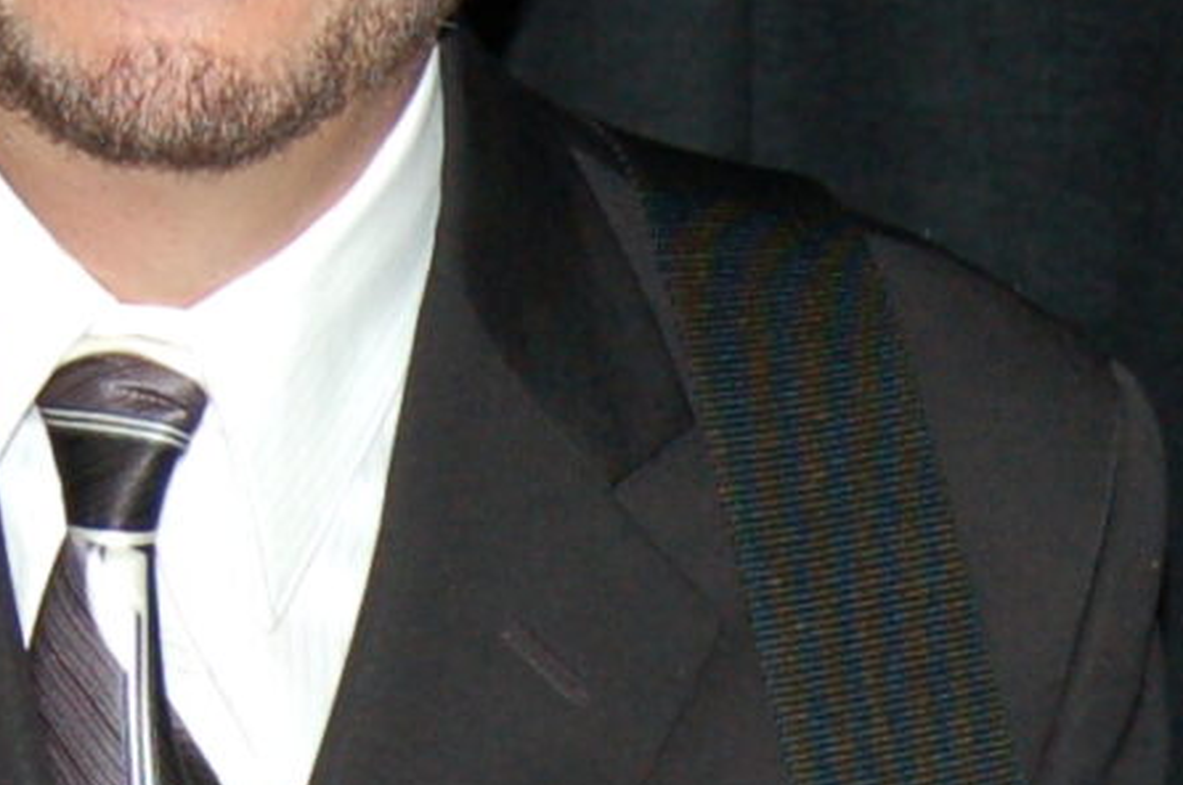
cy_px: 1106
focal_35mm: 224
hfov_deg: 9.2
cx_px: 947
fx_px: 7350
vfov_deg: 6.1
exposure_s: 1/60
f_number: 4
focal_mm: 26
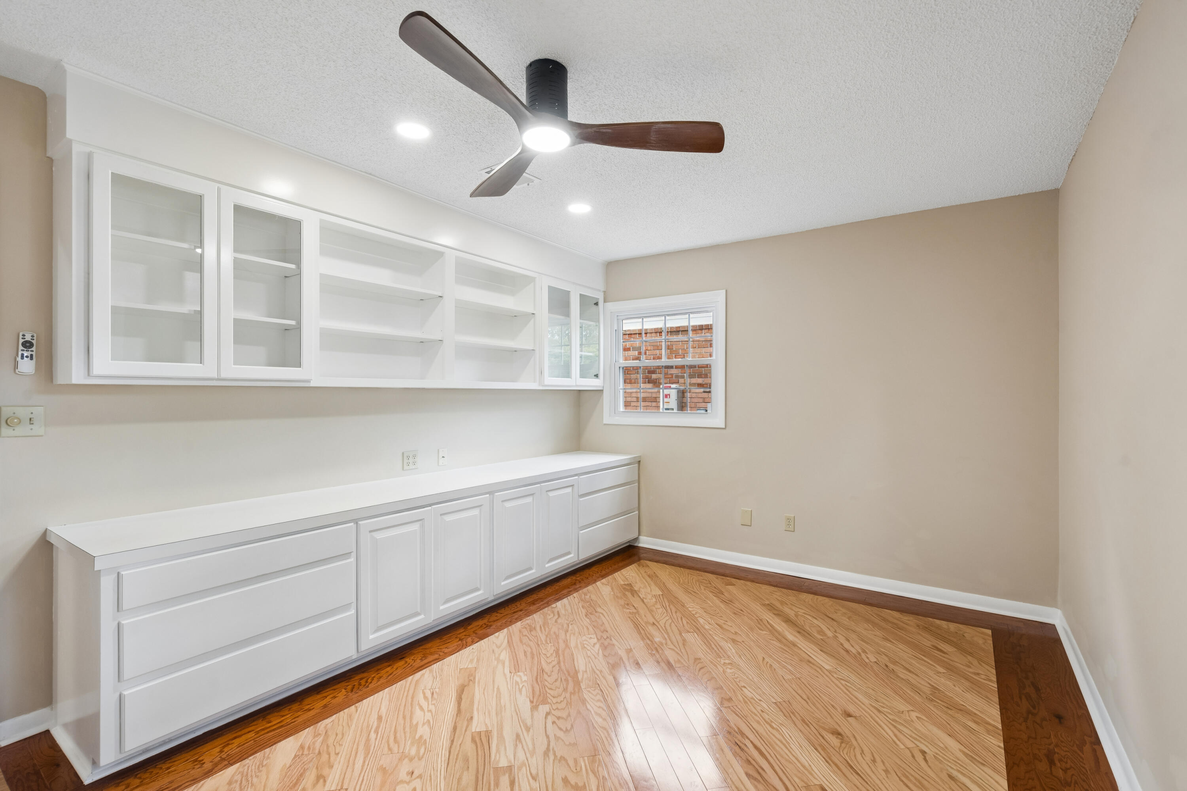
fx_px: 528
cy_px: 396
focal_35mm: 16
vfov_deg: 73.7
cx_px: 594
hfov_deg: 96.7
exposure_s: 1/13
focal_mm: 16
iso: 400
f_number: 8
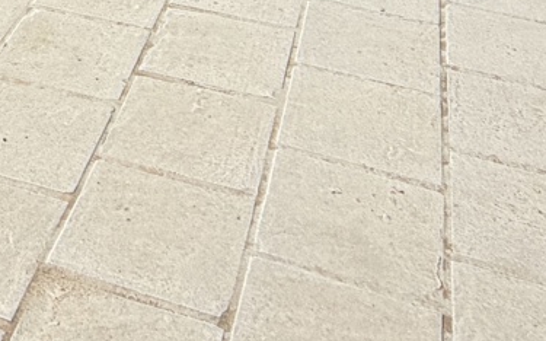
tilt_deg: -0.3
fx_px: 1130
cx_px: -33
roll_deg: +1.3
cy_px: -526
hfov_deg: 25.4
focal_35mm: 76
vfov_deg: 12.5
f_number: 2.2
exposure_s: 1/2092
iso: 20
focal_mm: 2.22
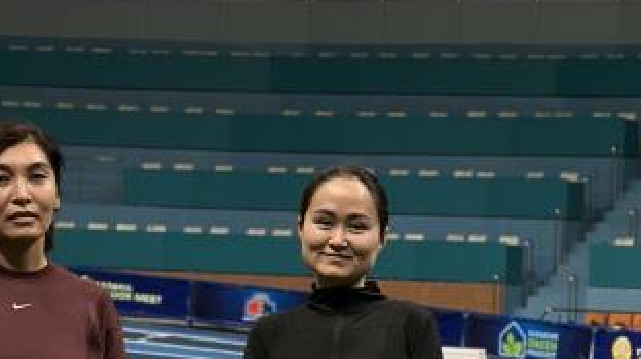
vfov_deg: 6.7
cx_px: 544
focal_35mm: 179
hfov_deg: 12.0
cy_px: 424
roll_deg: -3.0
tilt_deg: -2.0
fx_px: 3040
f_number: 1.78
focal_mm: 6.86
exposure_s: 1/121
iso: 64
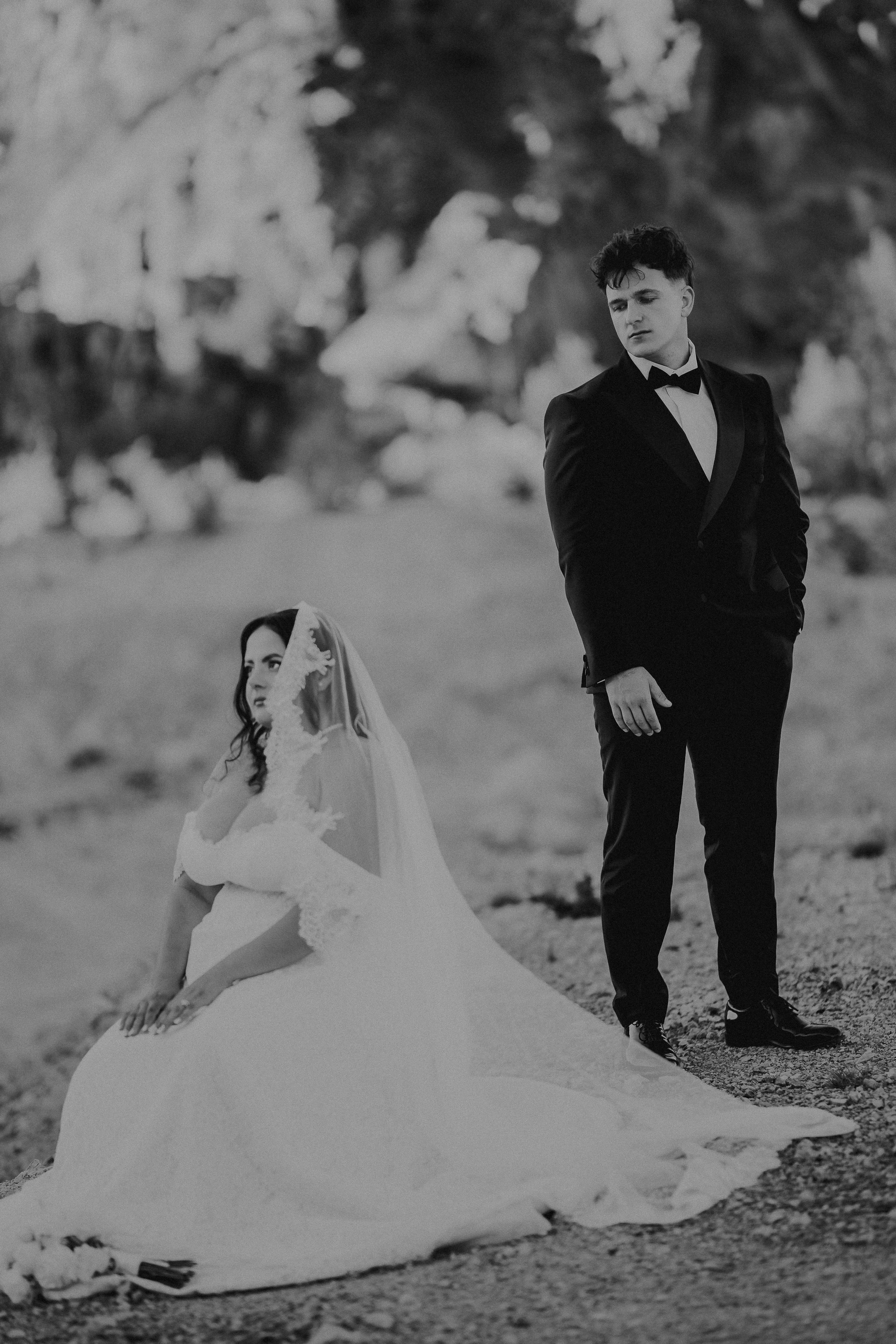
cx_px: 448
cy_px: 672
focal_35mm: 85
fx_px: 3173
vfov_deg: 23.9
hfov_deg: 16.1
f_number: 1.4
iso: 80
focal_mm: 85
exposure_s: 1/800
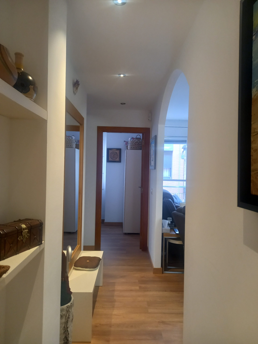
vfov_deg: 69.4
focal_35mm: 25
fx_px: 248
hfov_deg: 54.9
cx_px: 129
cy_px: 172
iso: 200
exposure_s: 1/50
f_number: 2
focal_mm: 4.6
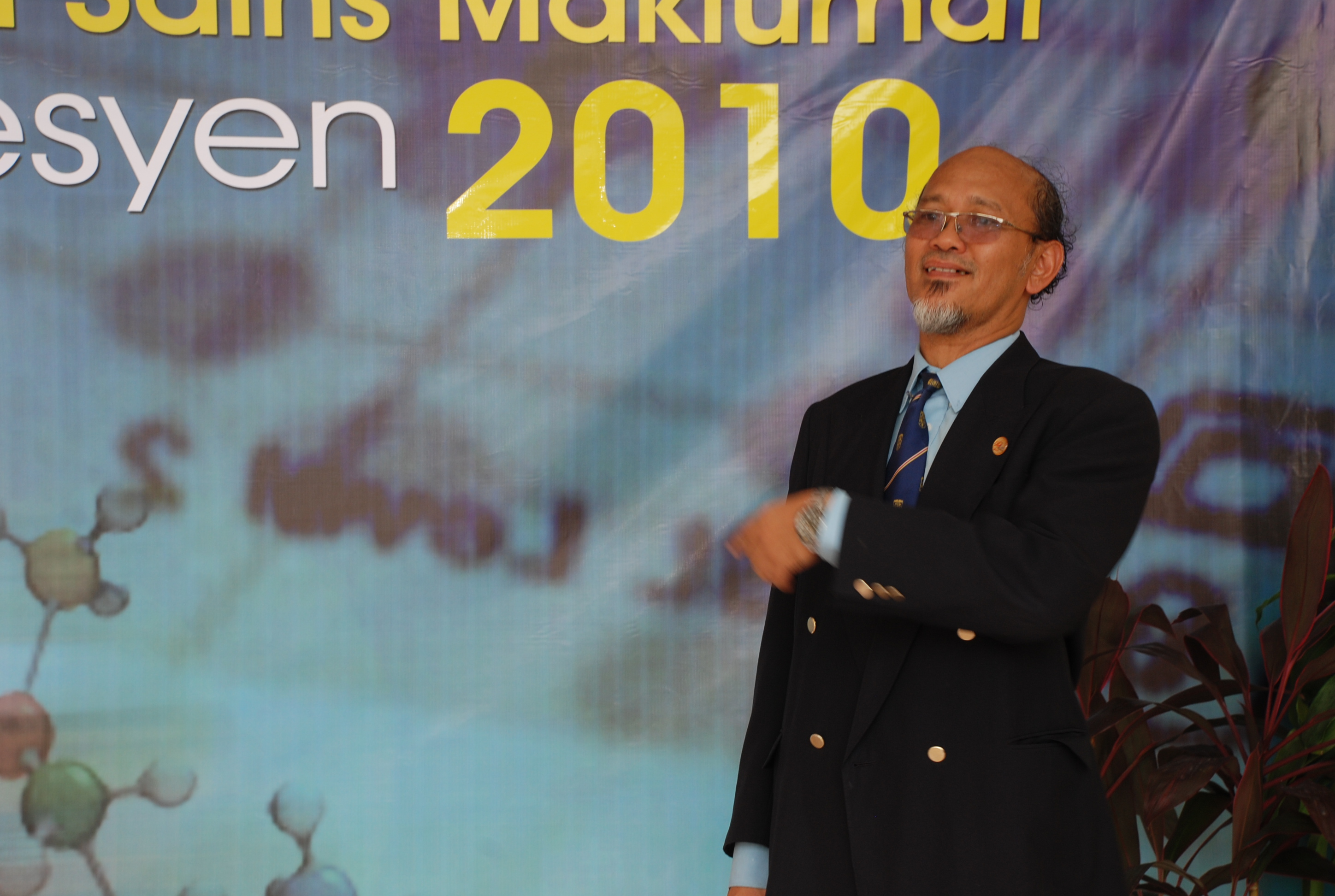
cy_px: 448
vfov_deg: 15.8
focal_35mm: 87
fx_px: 3233
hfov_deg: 23.3
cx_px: 668
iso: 200
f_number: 8
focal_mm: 58
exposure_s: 1/60
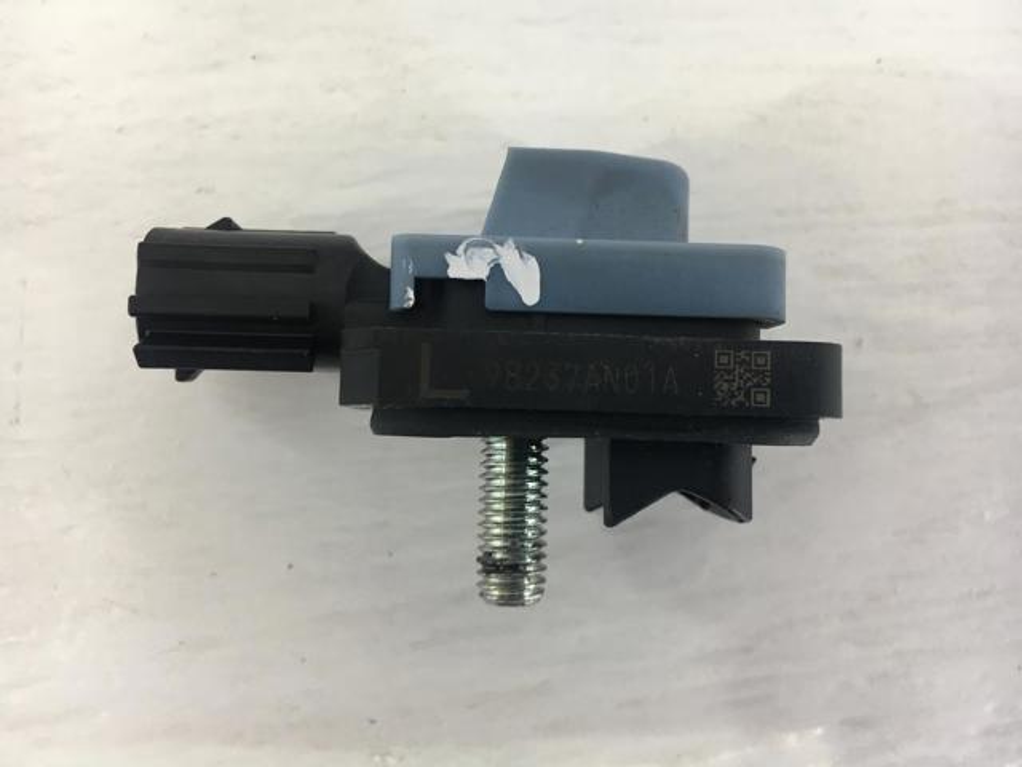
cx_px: 511
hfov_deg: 61.7
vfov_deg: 48.2
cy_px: 384
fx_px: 856
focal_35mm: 29
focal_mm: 4.15
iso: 25
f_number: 2.2
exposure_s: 1/33
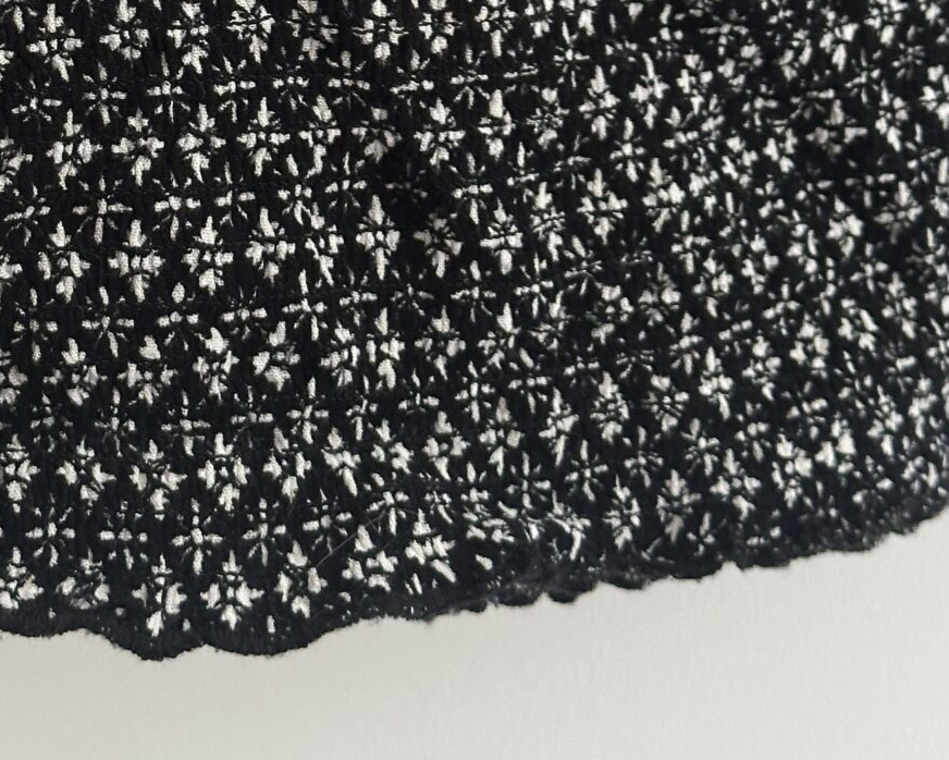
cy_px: -107
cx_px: 259
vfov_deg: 13.7
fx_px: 3090
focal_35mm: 110
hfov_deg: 17.4
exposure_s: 1/40
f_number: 1.78
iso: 160
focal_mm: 6.86
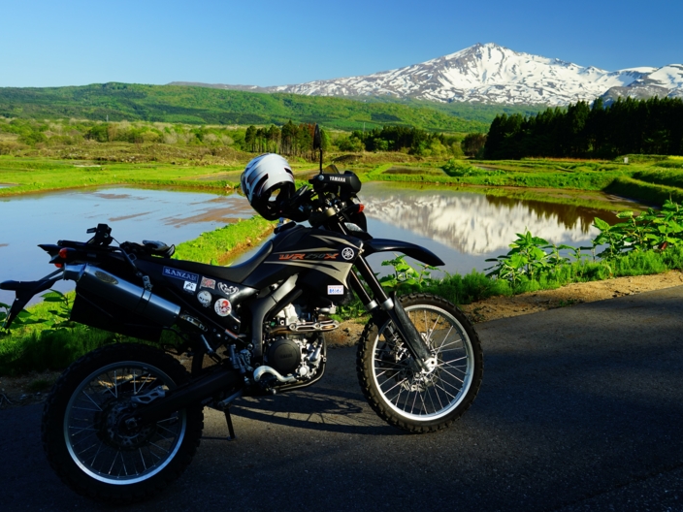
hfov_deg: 52.6
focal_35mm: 35
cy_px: 257
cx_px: 324
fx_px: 691
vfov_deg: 40.7
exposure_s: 1/100
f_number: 7.1
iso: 100
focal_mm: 32
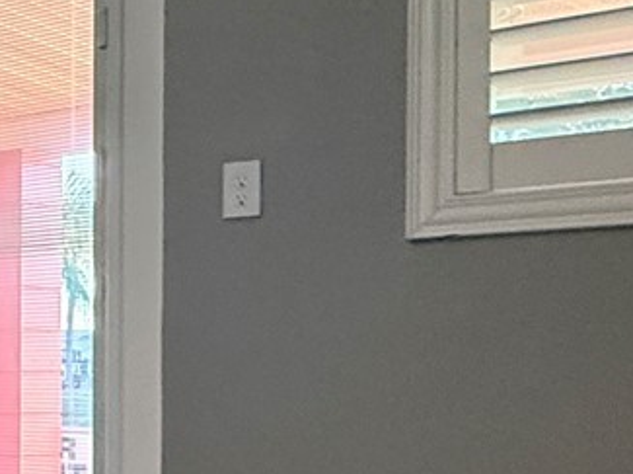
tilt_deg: +0.2
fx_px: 1260
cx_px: -469
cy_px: 369
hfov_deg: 20.7
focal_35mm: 69
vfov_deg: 21.1
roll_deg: -1.4
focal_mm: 2.22
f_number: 2.2
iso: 400
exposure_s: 1/120
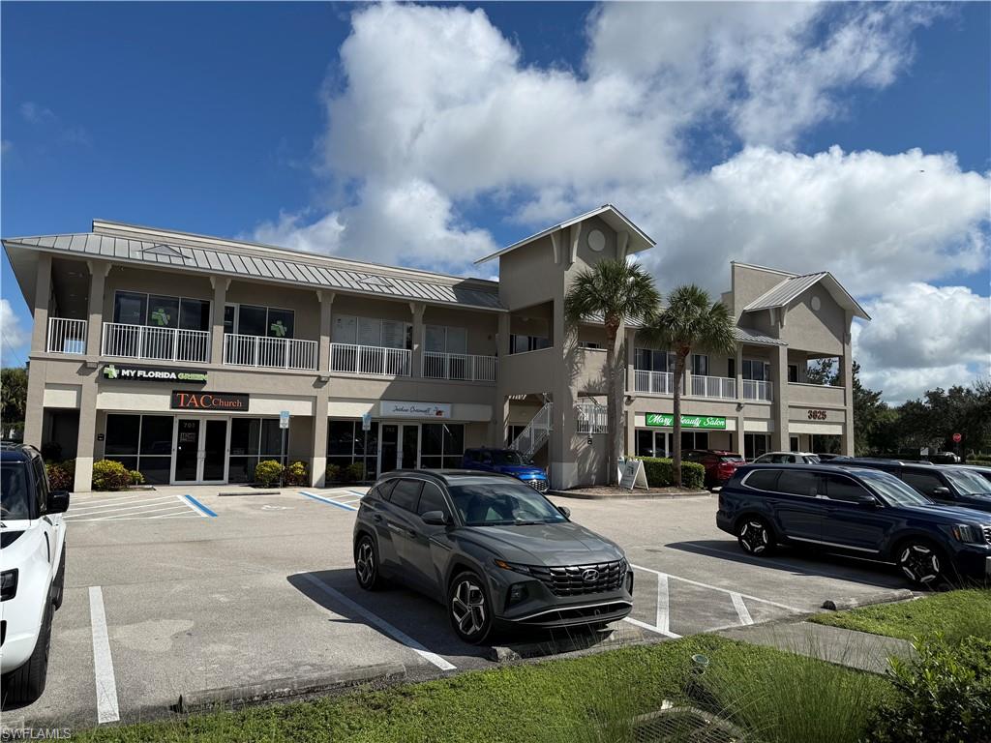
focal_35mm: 24
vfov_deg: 56.8
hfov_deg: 71.6
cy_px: 372
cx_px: 496
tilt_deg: +5.2
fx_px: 687
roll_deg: -1.5
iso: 80
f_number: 1.78
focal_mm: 6.76
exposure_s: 1/8130
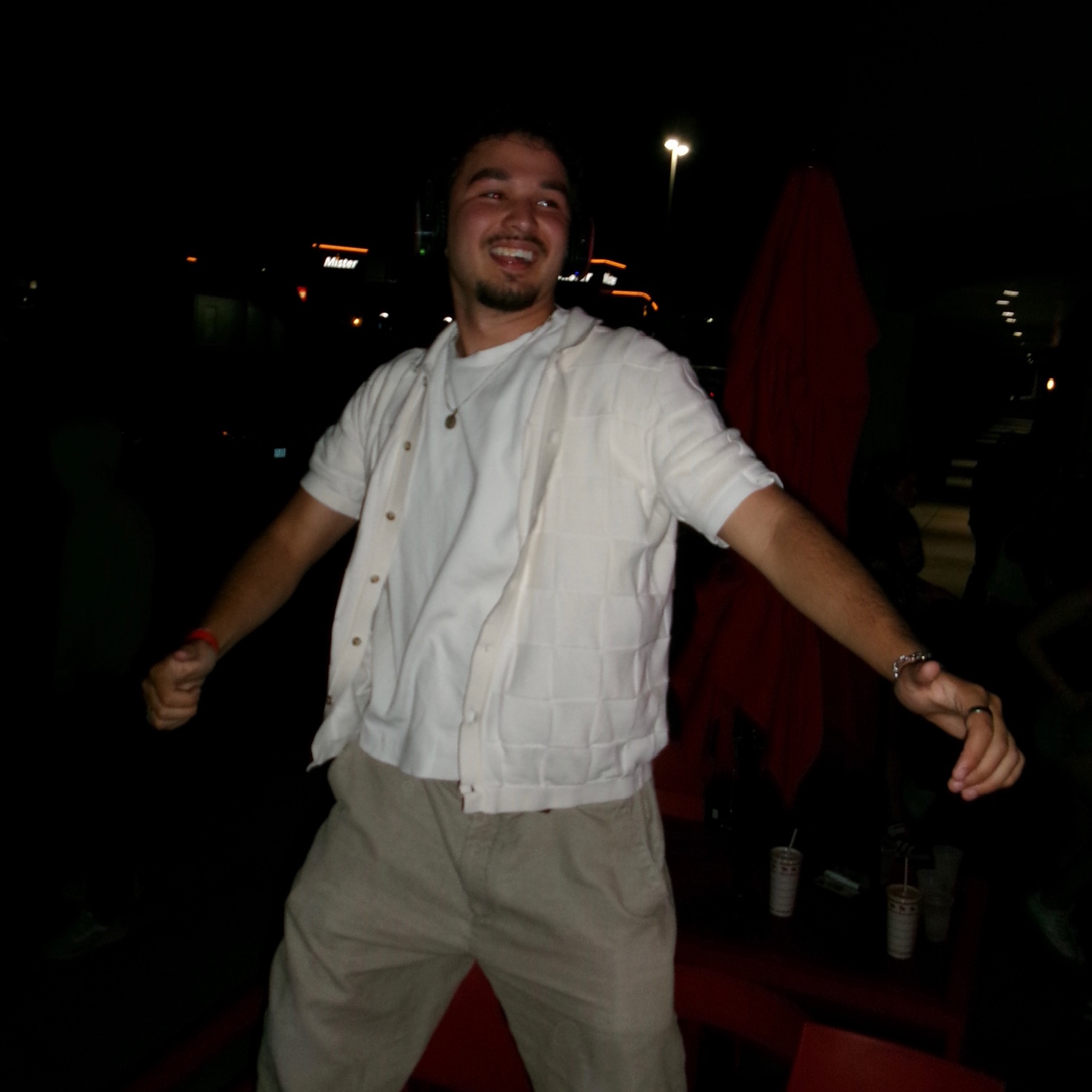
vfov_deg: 48.4
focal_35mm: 34
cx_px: 543
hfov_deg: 48.5
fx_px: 1213
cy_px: 507
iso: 200
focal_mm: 5.1
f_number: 3.9
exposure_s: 1/50
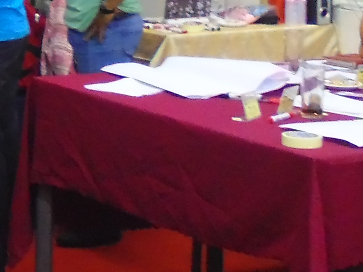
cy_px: -55
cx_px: -115
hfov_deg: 14.9
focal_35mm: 126
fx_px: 1321
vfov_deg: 11.5
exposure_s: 1/13
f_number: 3.7
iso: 400
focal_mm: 5.3
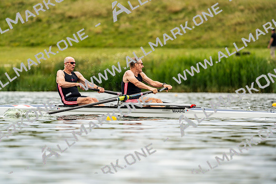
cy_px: 92
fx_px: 3719
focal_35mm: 485
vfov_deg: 2.8
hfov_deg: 4.3
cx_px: 138
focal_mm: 485
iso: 400
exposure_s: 1/2000
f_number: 6.3
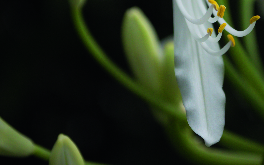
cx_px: 217
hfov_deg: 11.3
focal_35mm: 185
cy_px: 12
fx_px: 1332
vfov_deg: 7.1
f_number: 5.6
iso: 200
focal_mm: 55
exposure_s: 1/800
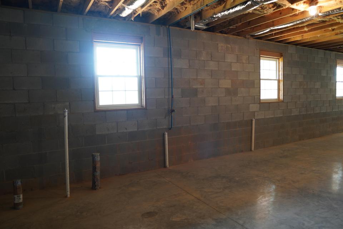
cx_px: 172
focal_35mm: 24
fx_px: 229
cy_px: 114
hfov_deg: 73.7
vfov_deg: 53.1
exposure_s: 1/30
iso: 125
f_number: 1.4
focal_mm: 16
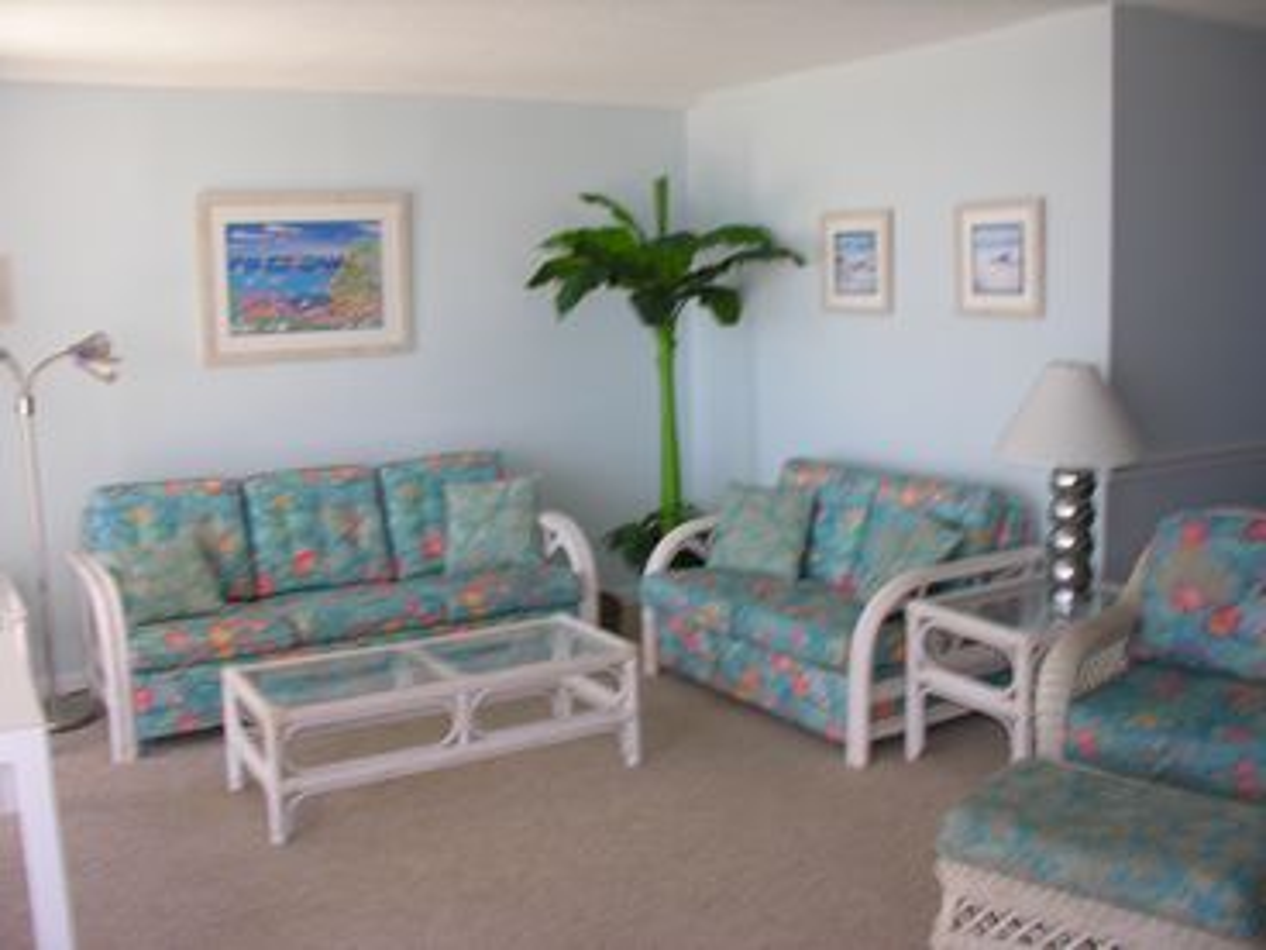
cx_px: 633
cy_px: 475
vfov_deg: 40.7
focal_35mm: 35
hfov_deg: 52.6
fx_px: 1280
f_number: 3.2
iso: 50
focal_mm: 8.9
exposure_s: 1/34.7
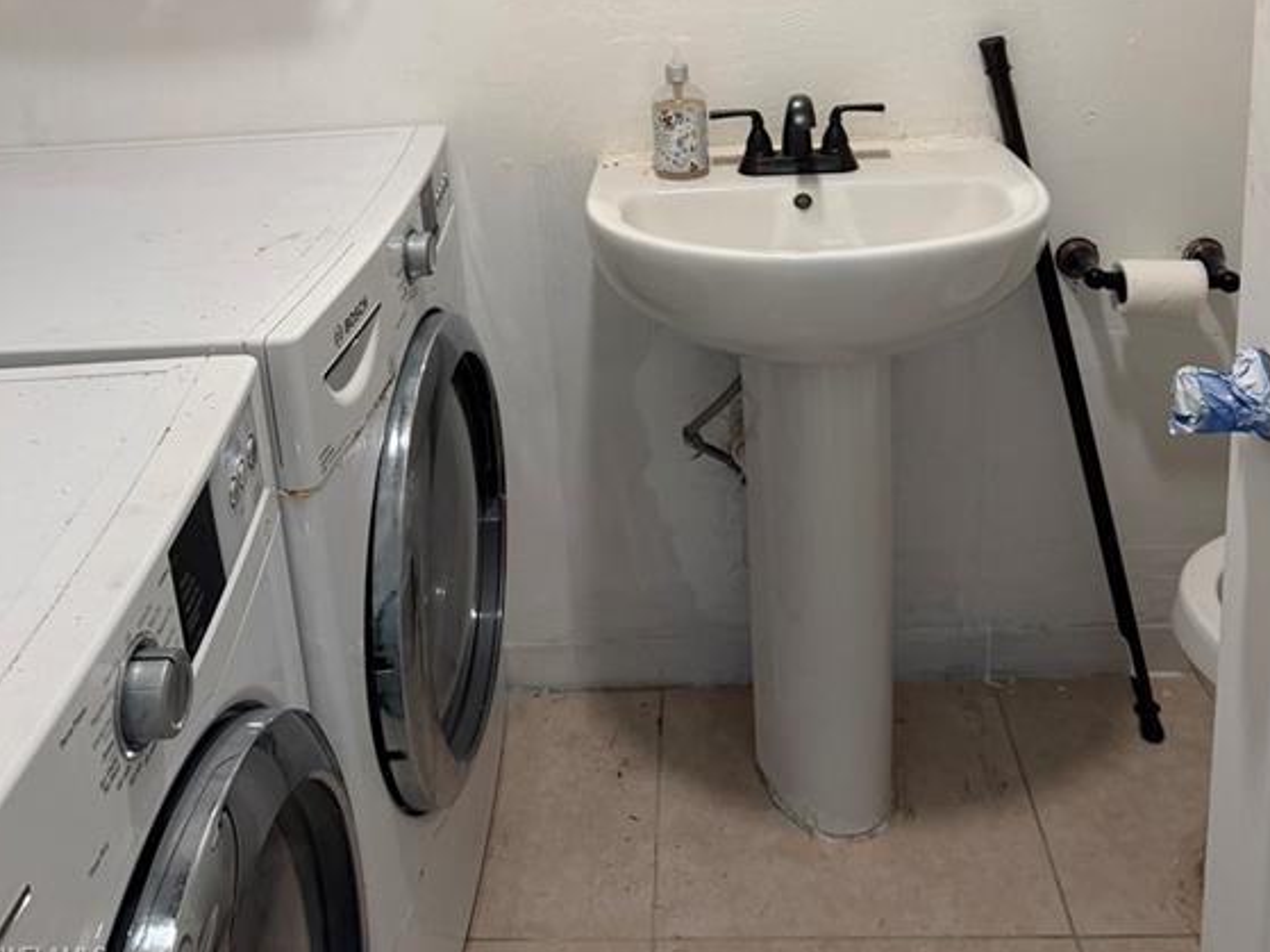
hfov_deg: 55.4
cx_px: 636
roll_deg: +3.4
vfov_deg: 39.9
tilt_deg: -12.9
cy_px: 100
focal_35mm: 33
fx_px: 1210
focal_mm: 6.76
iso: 200
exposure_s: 1/120
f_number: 1.78
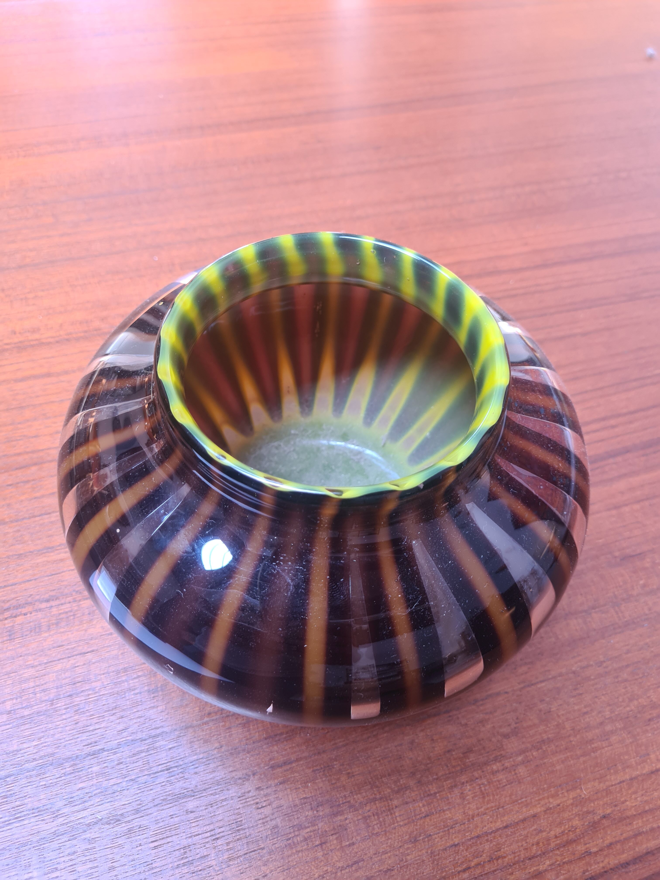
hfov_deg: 53.1
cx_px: 330
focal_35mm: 26
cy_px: 440
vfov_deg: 67.3
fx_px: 661
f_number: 1.8
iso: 100
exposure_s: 1/50
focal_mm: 5.4
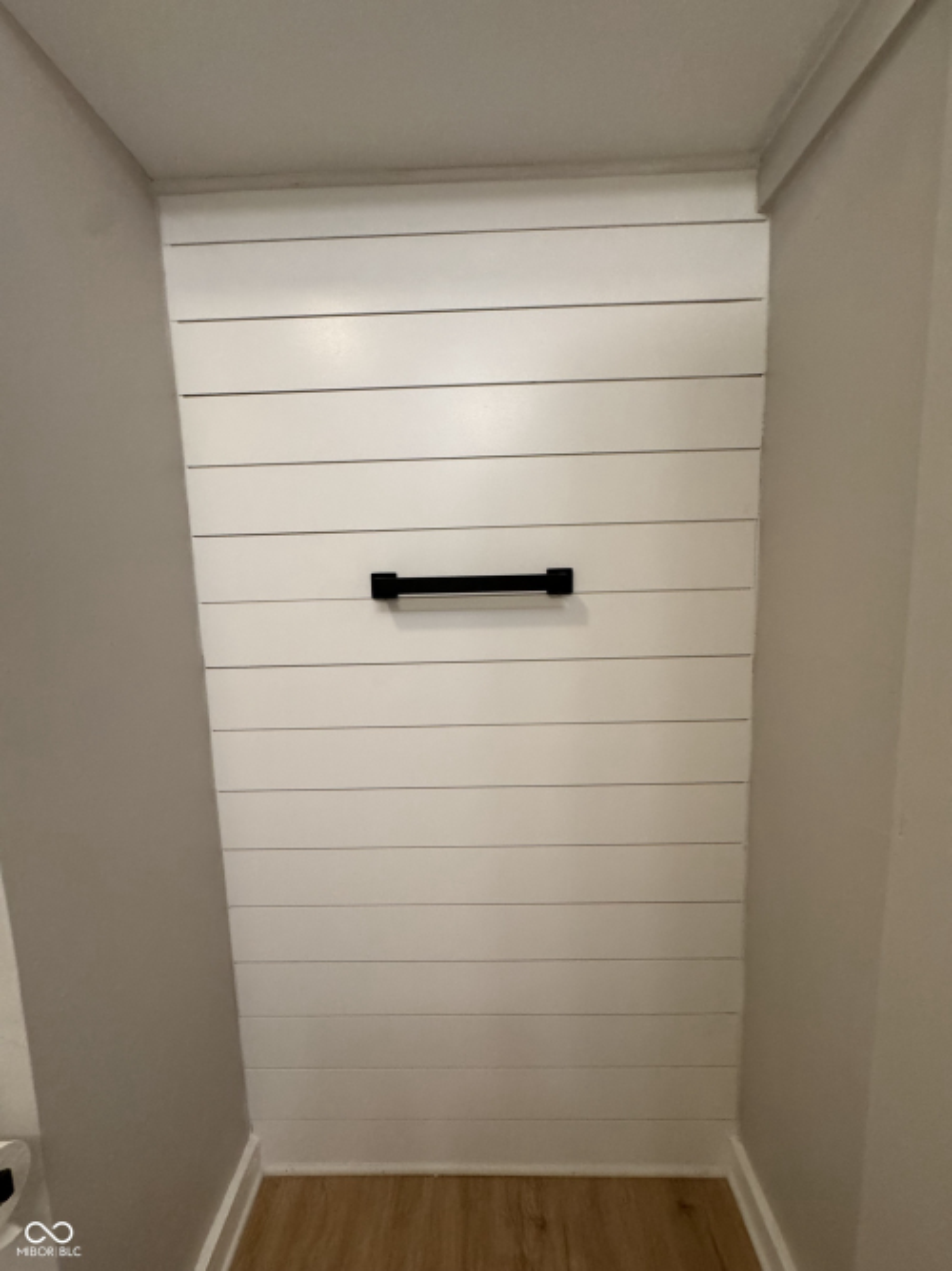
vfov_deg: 102.1
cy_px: 636
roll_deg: +2.9
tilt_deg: -6.7
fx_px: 514
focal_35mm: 14
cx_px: 476
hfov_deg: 85.7
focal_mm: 2.22
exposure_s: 1/120
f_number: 2.2
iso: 250
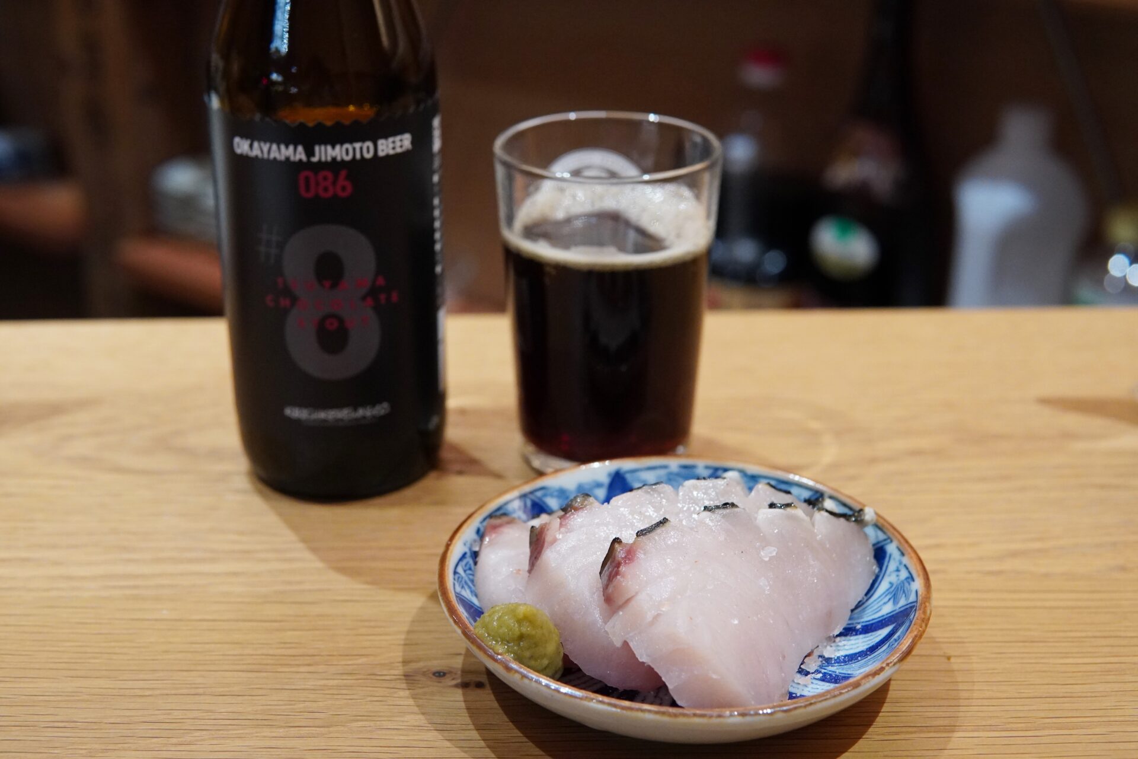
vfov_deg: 29.9
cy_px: 380
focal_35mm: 45
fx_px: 1422
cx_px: 569
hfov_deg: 43.6
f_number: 4.5
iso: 2500
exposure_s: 1/50
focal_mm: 30
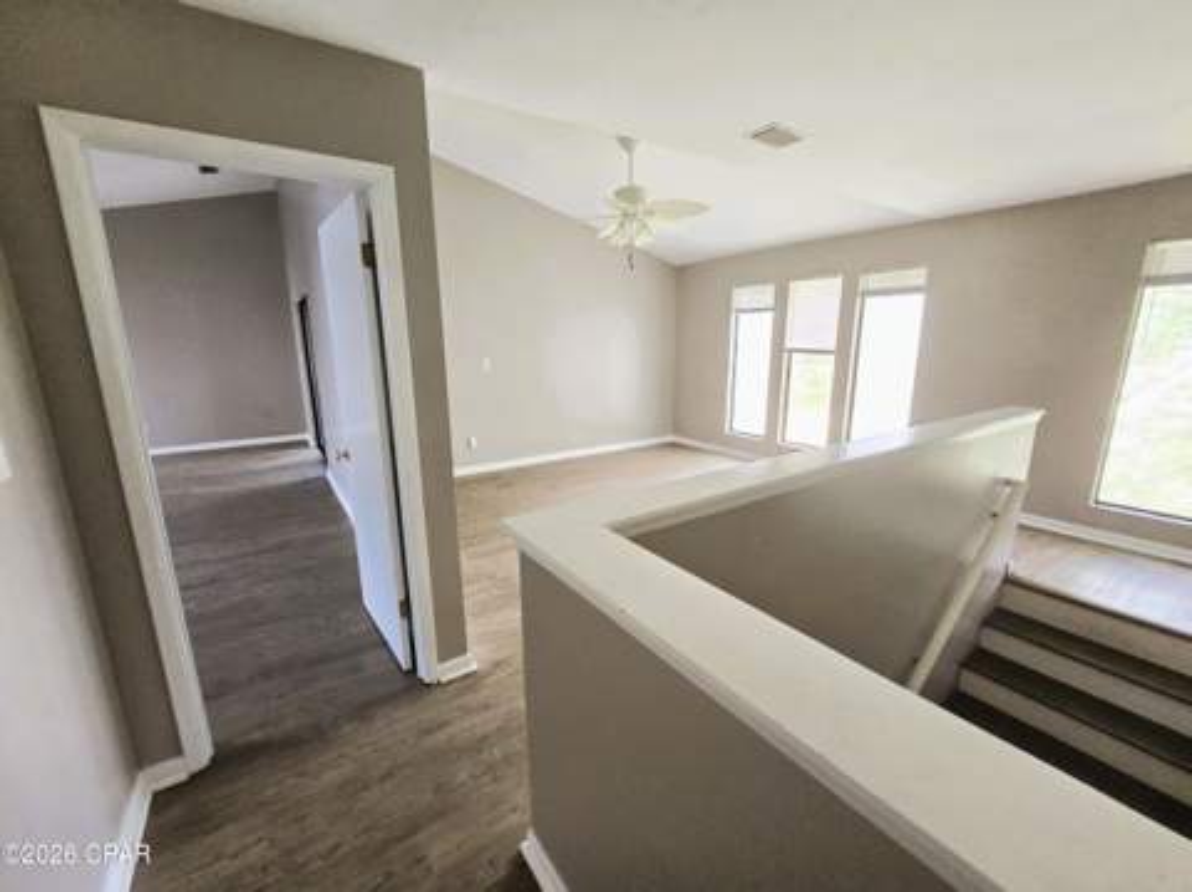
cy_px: 446
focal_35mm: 13
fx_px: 447
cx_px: 596
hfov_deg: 106.2
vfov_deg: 89.8
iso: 200
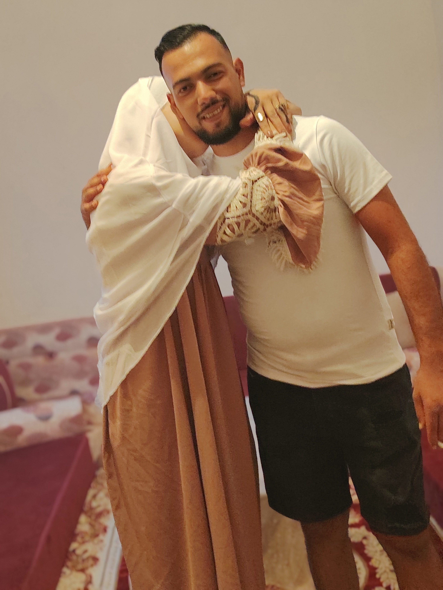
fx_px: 819
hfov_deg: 30.3
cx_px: 222
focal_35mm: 48
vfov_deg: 39.7
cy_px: 295
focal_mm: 3.25
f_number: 4
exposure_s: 1/20
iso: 2563
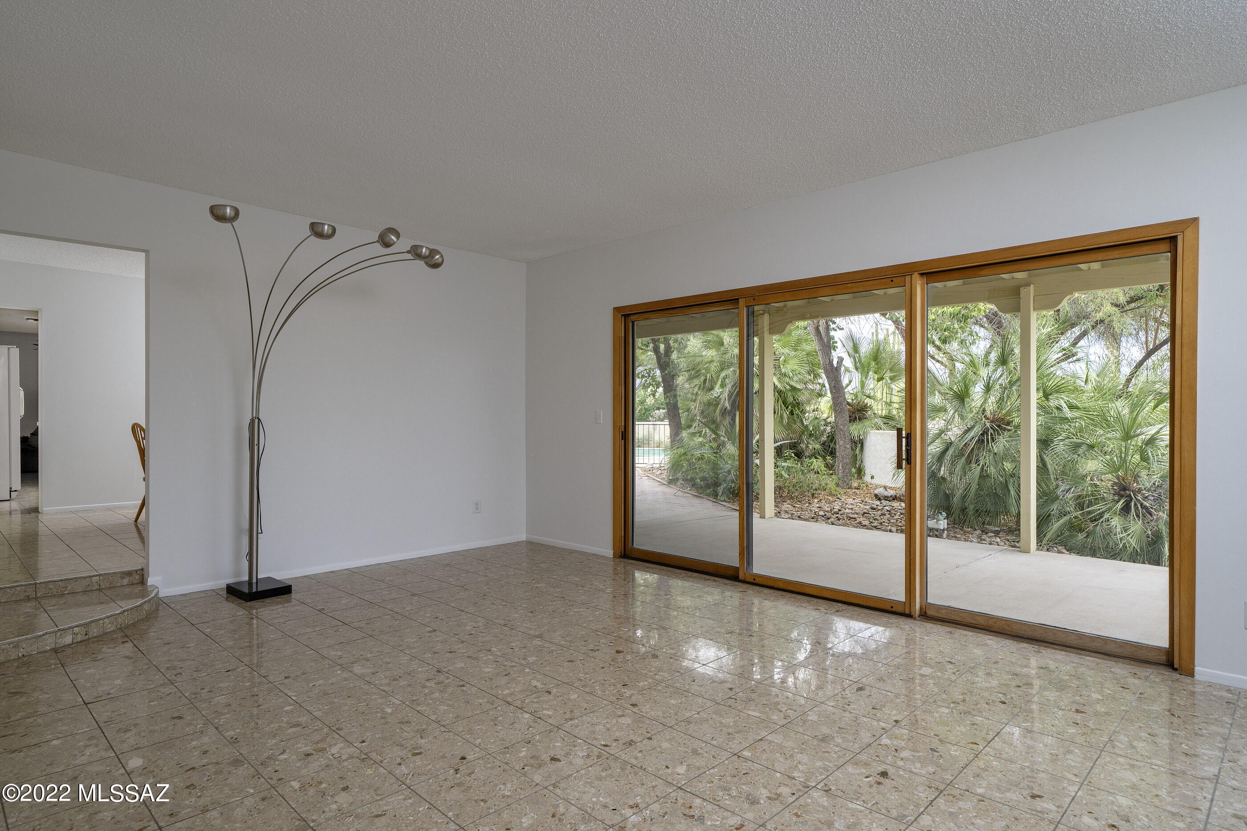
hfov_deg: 86.9
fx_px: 658
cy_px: 416
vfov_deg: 64.5
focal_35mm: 19
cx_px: 624
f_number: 8
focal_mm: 19
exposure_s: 1/10
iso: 200
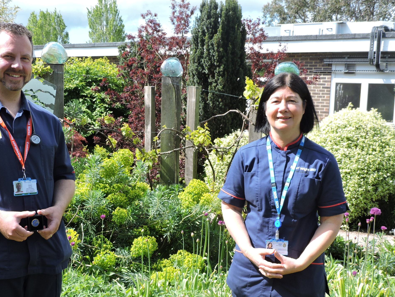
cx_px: 150
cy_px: 173
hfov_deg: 40.2
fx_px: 536
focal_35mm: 47
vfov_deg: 30.8
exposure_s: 1/400
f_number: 3.3
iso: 100
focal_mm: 6.2
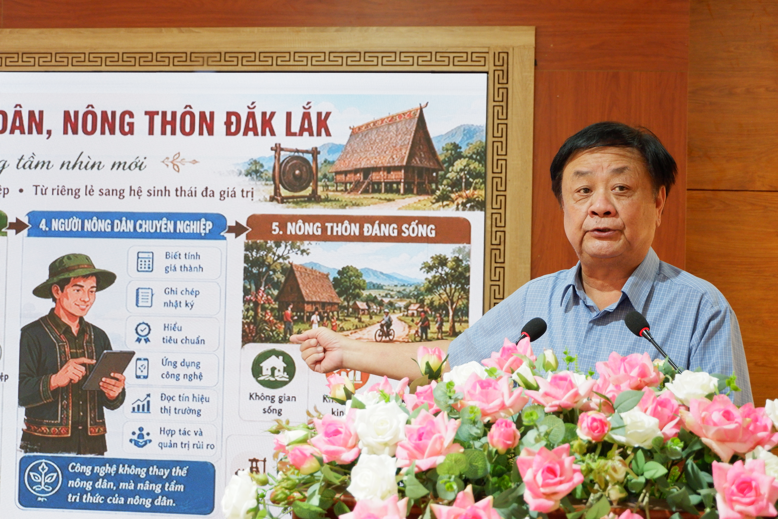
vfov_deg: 23.8
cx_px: 389
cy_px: 260
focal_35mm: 57
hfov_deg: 35.1
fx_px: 1232
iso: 2000
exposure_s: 1/80
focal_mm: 38.7
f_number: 5.3
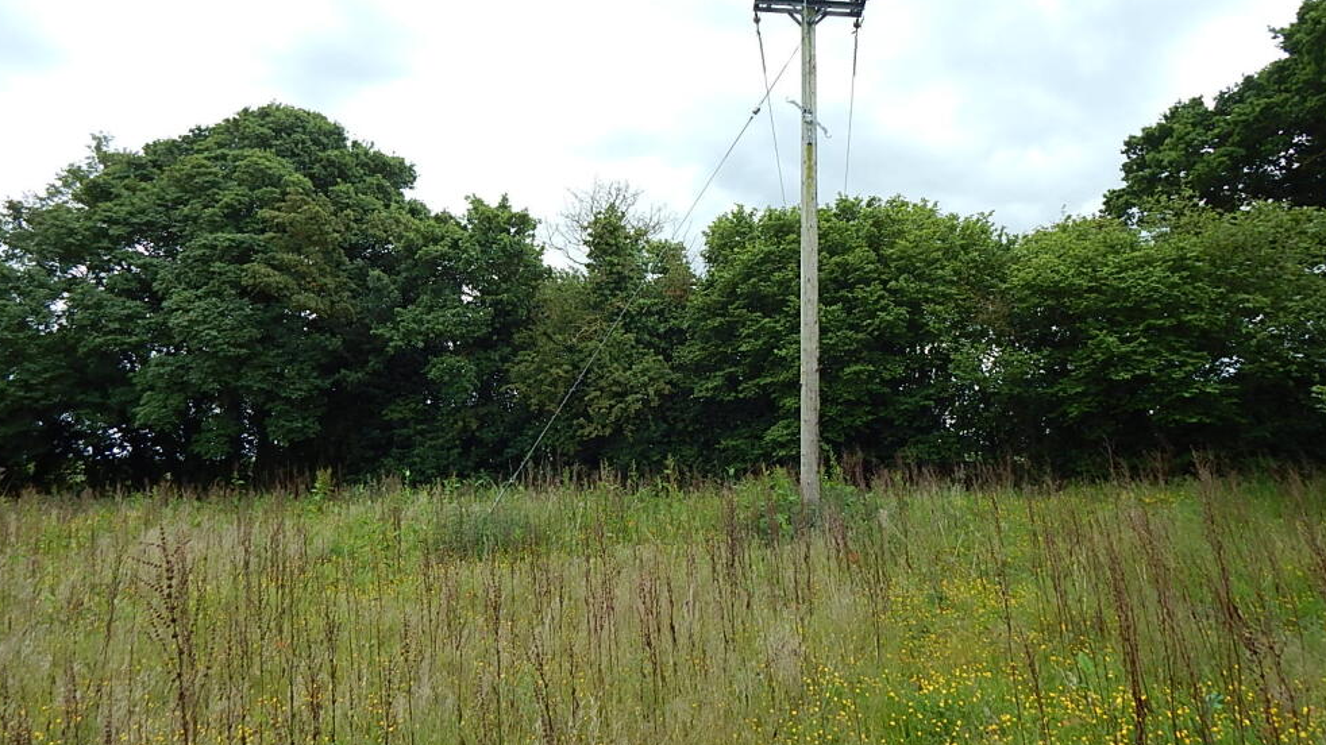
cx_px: 671
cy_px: 351
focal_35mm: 25
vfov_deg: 45.9
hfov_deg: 74.1
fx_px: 879
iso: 125
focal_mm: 4
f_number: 3
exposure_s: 1/400
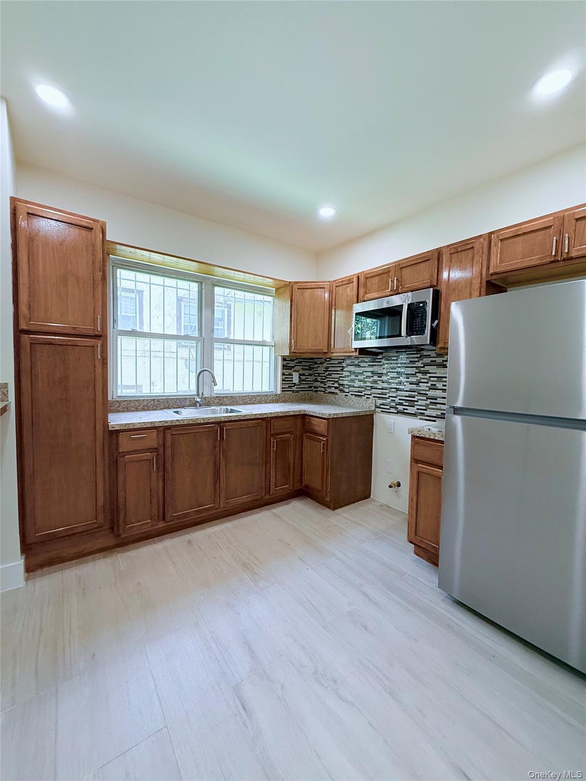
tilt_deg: -2.1
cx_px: 293
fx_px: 316
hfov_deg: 85.7
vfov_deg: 102.1
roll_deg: -1.5
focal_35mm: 14
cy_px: 390
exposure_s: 1/120
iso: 200
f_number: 2.2
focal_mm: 2.22
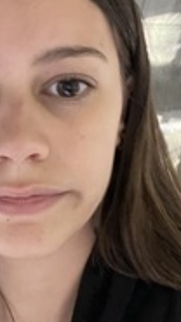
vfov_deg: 33.8
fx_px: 529
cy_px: 151
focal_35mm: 62
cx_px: 8
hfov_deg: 19.0
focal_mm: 2.71
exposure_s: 1/17
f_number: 2.2
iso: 640
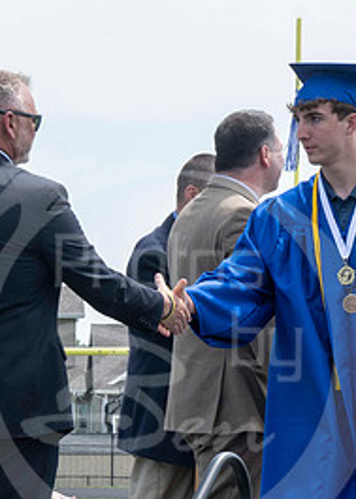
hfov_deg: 5.3
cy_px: 244
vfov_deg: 7.4
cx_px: 6
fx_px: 3868
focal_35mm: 273
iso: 200
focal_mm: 70
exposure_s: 1/250
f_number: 13
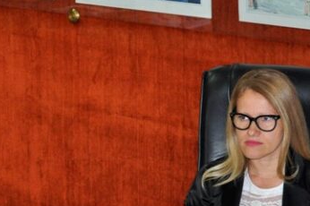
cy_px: 170
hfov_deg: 11.2
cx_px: 52
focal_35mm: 183
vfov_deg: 7.5
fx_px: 1575
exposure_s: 1/60
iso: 800
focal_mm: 55
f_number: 4
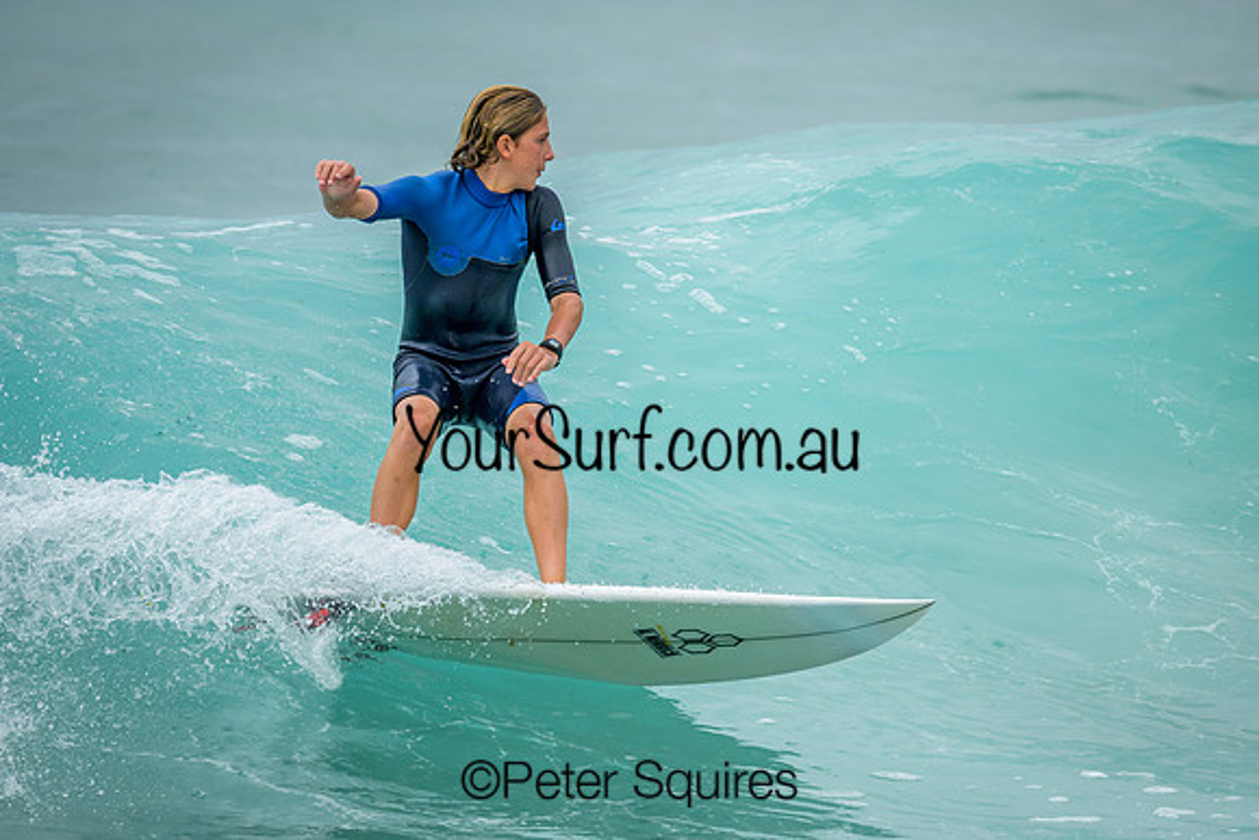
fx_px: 35501
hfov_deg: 2.0
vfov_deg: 1.4
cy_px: 428
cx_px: 630
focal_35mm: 1015
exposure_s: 1/2000
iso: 360
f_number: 6.3
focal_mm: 800
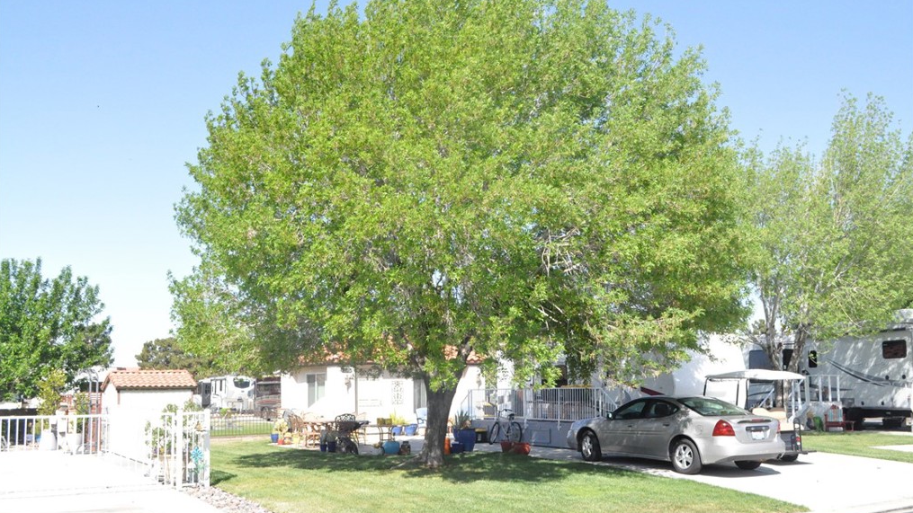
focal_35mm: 38
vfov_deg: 31.2
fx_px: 920
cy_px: 282
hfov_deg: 52.8
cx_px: 457
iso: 3200
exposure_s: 1/4000
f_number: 7.1
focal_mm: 24
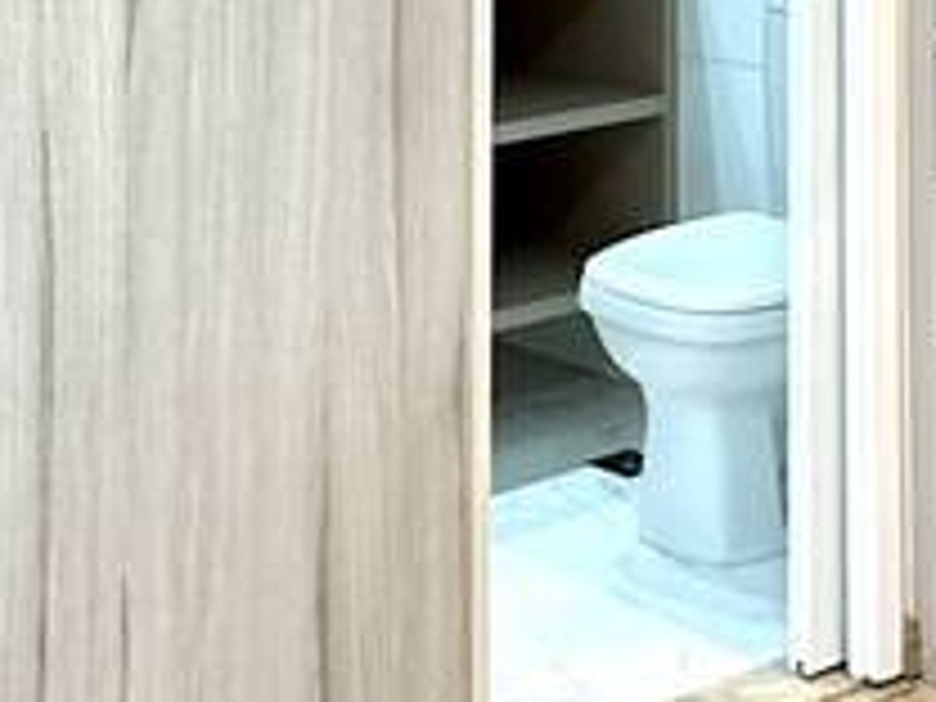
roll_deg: -0.5
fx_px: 2623
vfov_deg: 13.8
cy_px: -500
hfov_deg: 20.2
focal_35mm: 97
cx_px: 531
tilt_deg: +3.0
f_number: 2.2
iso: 250
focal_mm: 2.22
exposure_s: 1/120
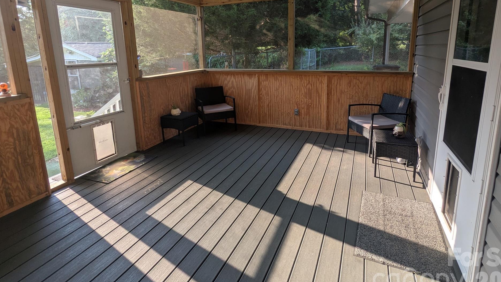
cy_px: 95
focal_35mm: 19
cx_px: 260
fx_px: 252
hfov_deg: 89.5
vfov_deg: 57.1
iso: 50
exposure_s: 1/192
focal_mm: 2.35
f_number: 2.2
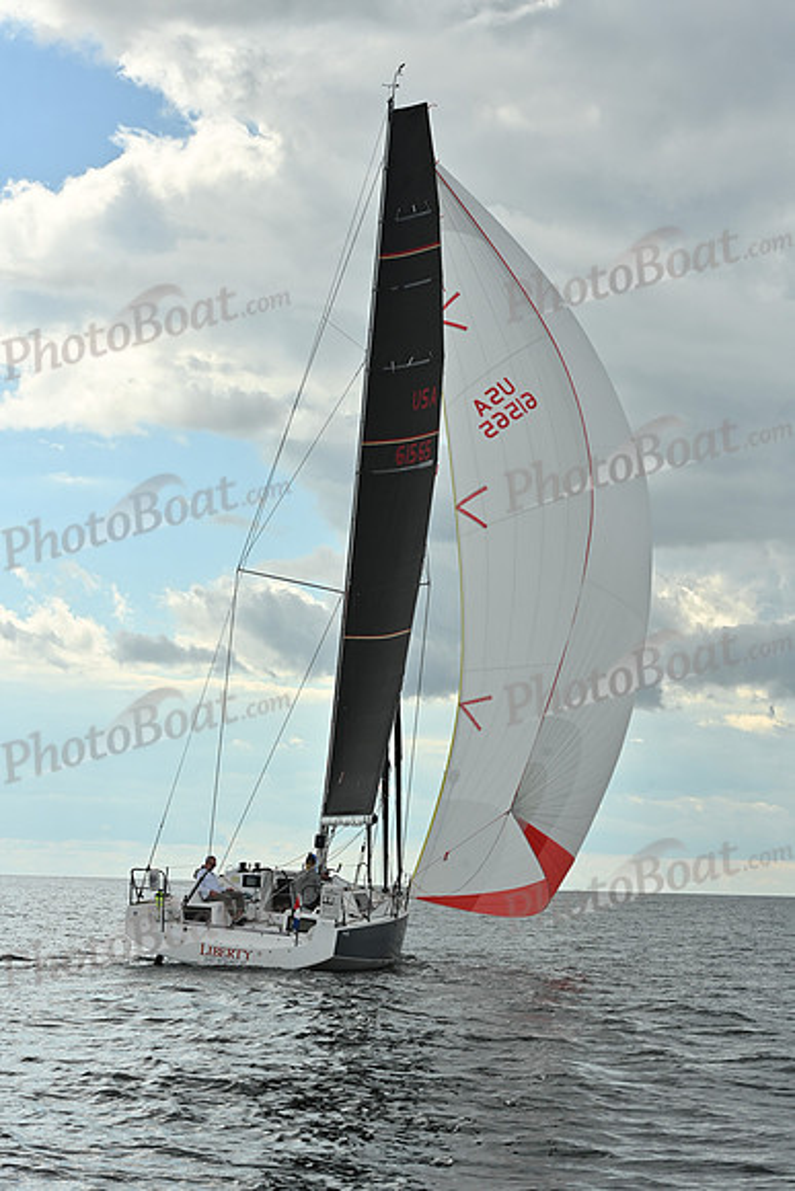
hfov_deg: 16.7
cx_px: 398
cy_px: 596
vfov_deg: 24.8
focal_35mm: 82
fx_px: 2714
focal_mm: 82
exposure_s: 1/800
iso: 250
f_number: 10
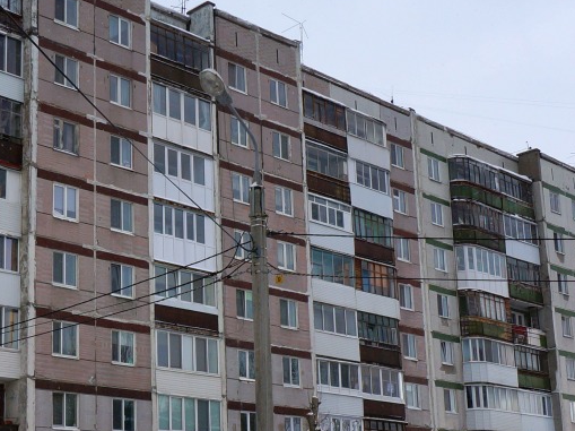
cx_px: 171
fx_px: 1129
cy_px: 300
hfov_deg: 28.3
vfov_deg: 21.5
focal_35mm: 68
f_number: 9
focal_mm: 16
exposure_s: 1/80
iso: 100
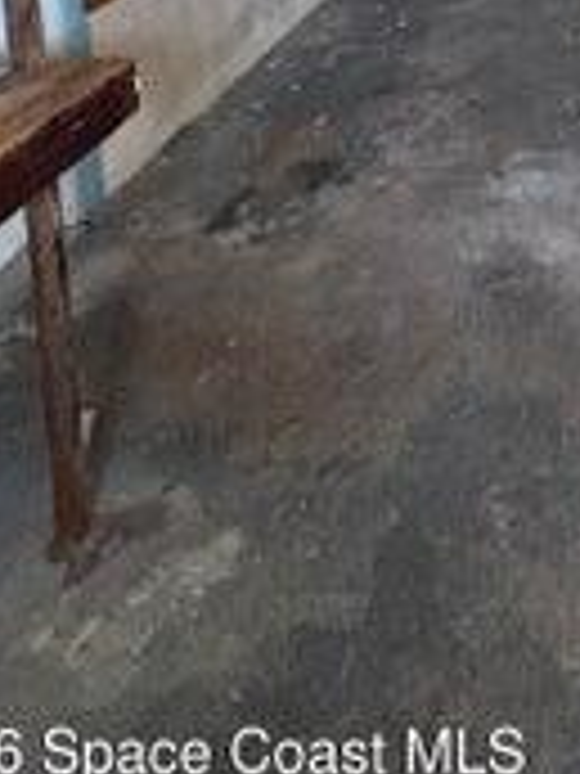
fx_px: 871
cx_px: 647
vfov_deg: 34.3
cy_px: -230
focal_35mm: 39
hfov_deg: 32.2
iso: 1000
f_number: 2.2
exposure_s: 1/48
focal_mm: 2.22
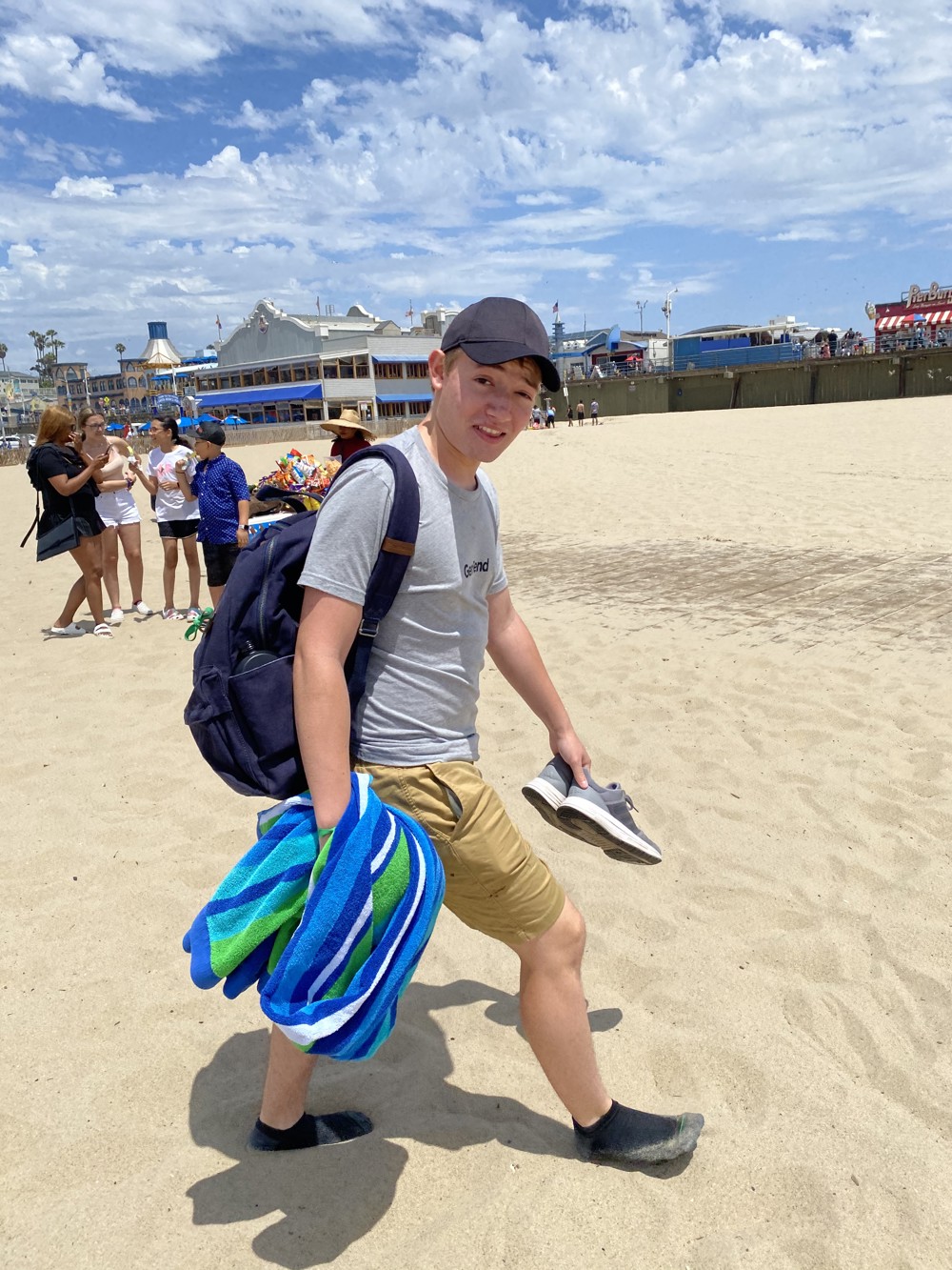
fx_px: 953
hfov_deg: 53.1
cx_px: 476
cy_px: 635
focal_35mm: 26
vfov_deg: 67.3
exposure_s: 1/5236
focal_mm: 4.25
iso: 32
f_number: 1.8
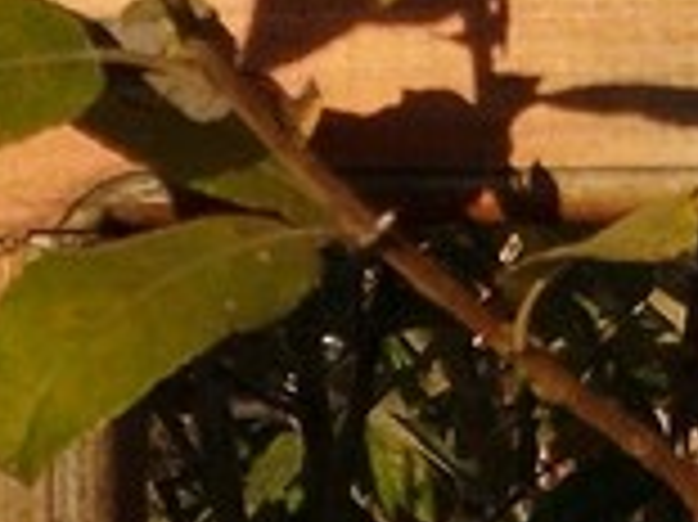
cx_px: -194
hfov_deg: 12.0
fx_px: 3224
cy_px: 1296
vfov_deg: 8.4
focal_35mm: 160
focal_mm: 5.31
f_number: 1.7
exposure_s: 1/881
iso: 50
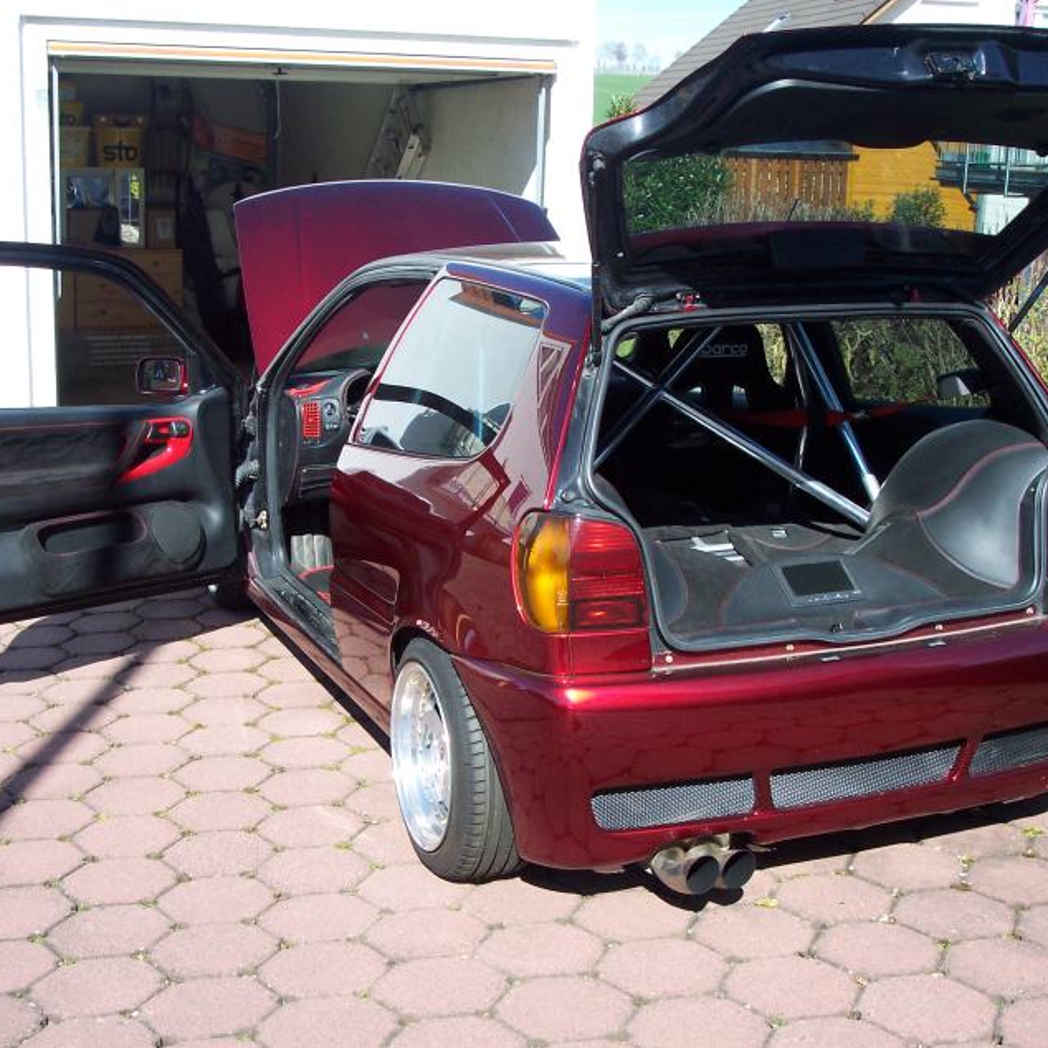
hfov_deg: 37.5
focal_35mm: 45
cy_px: 523
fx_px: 1541
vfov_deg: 37.6
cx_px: 489
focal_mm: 8
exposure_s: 1/350
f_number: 4.8
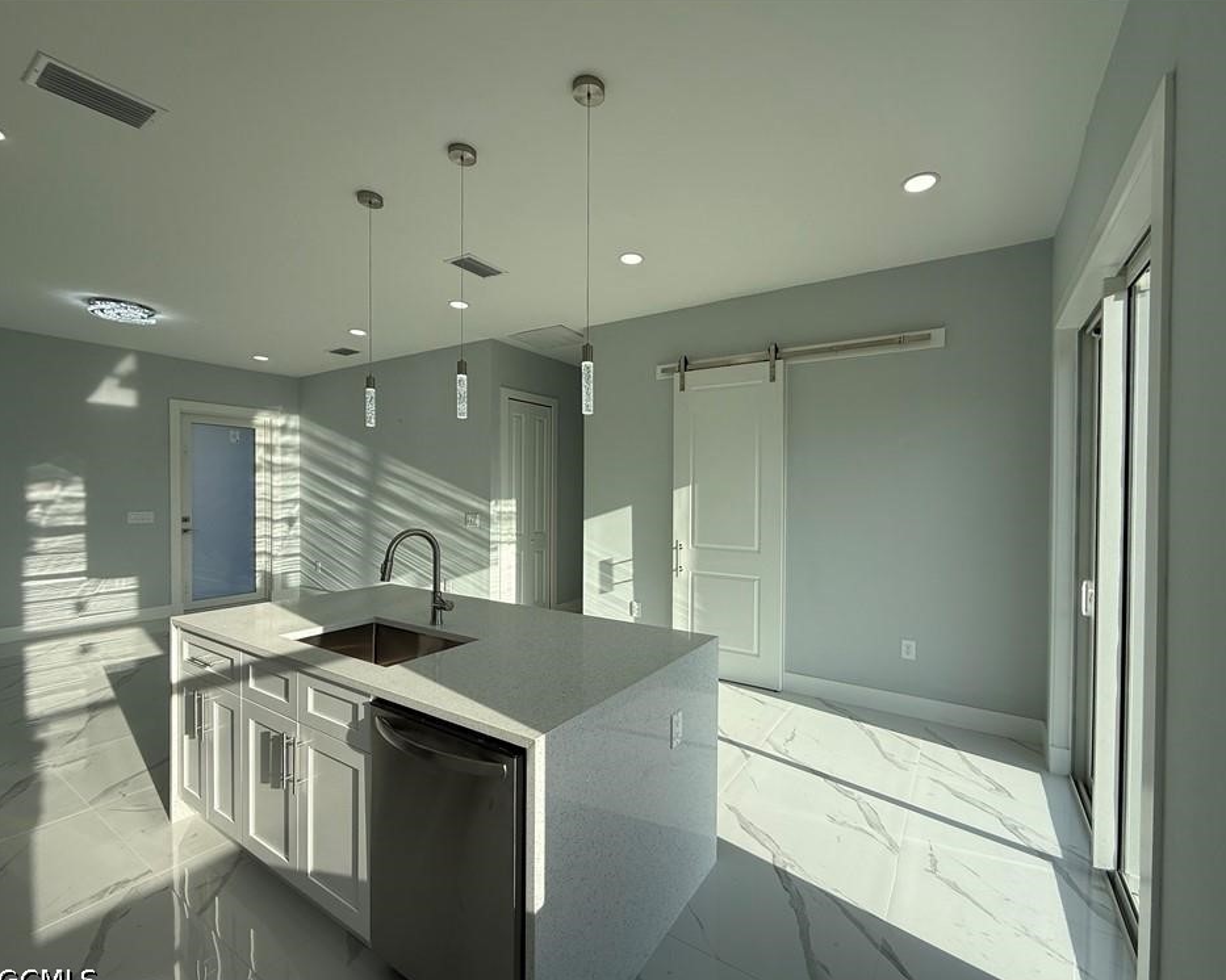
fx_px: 544
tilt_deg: -1.0
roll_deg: -0.2
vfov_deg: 84.0
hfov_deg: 96.7
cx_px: 647
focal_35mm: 15
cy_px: 498
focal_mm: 2.22
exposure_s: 1/717
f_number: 2.2
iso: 64
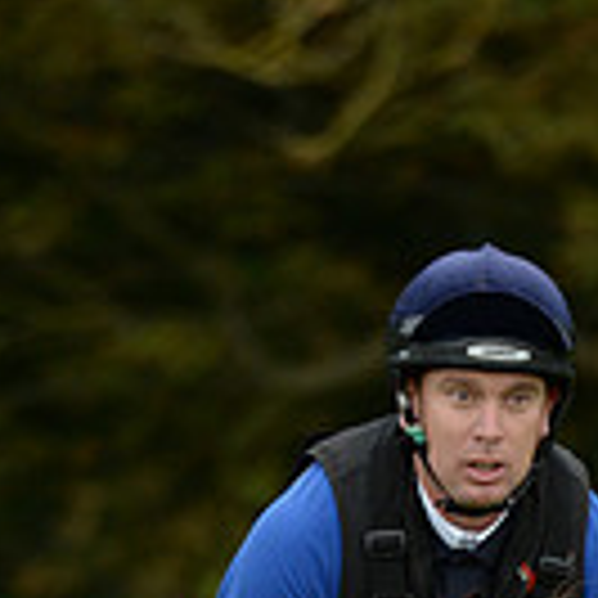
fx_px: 29043
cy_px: 1214
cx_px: 472
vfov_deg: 1.2
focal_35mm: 1486
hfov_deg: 1.2
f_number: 5.6
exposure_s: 1/1000
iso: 1000
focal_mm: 400
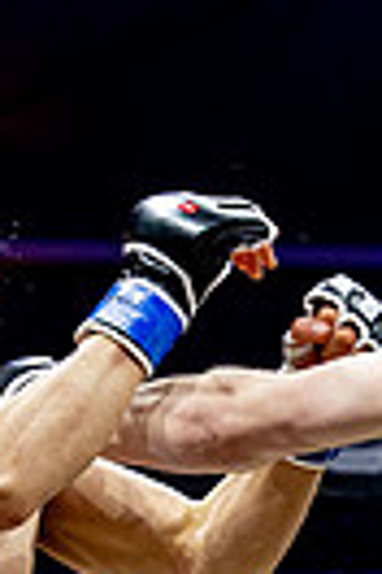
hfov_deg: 3.9
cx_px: 522
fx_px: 5618
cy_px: 581
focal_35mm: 353
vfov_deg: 5.8
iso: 3200
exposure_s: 1/1250
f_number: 2.8
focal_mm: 70
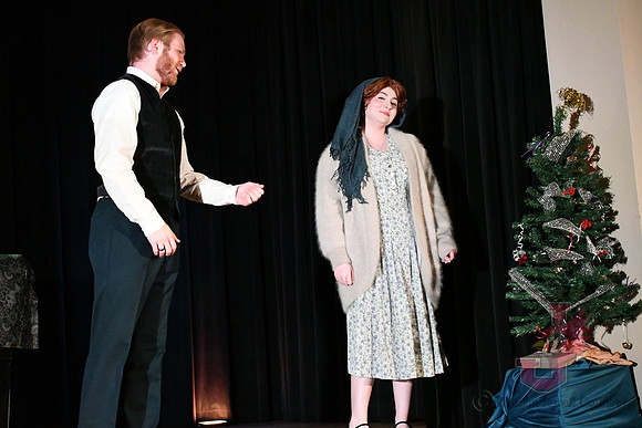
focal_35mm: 57
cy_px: 214
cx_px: 321
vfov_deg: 23.8
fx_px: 1017
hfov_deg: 35.0
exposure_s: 1/250
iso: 10000
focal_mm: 38
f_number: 5.6
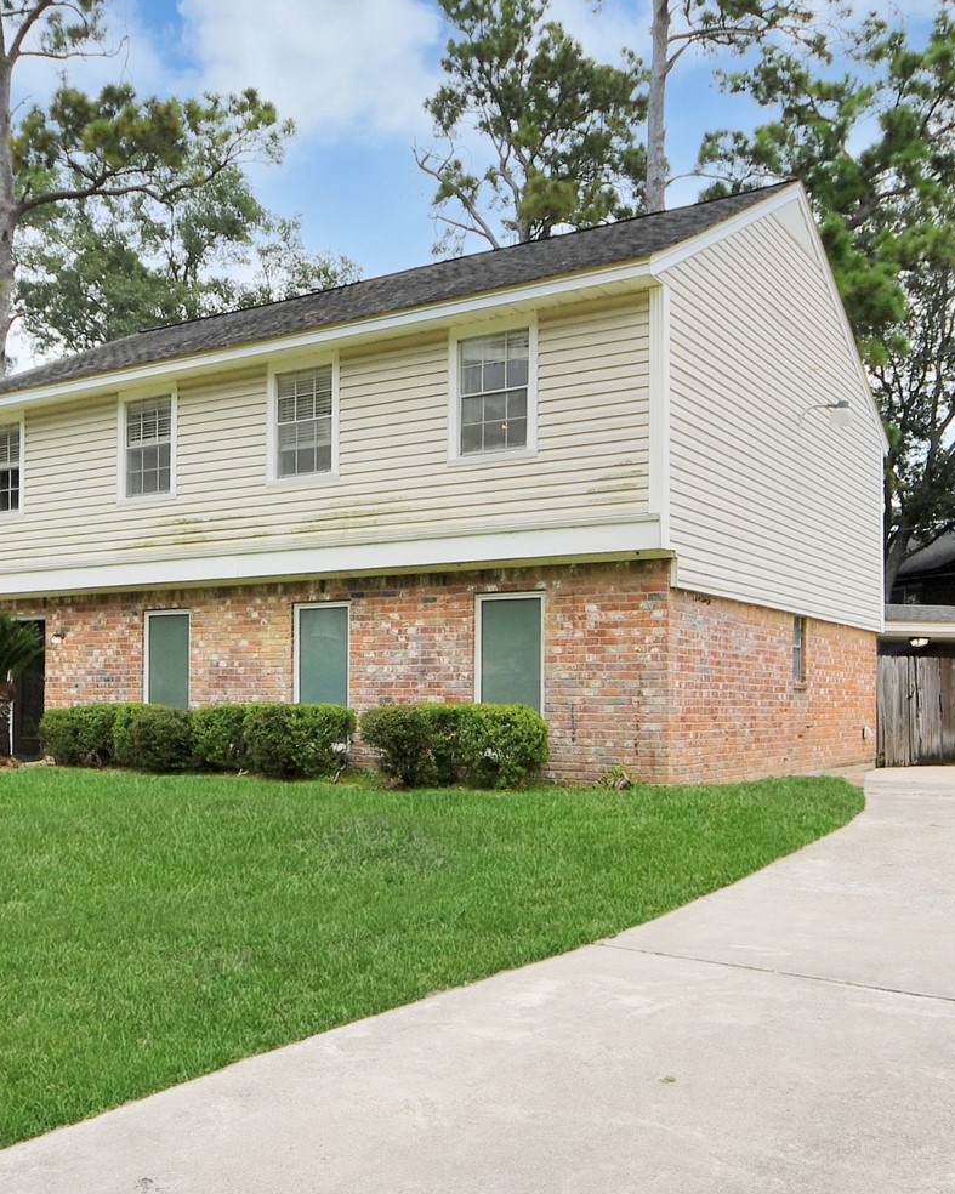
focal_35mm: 29
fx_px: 1025
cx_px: 396
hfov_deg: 49.7
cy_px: 655
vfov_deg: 60.3
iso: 100
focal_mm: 9.5
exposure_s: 1/320
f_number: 9
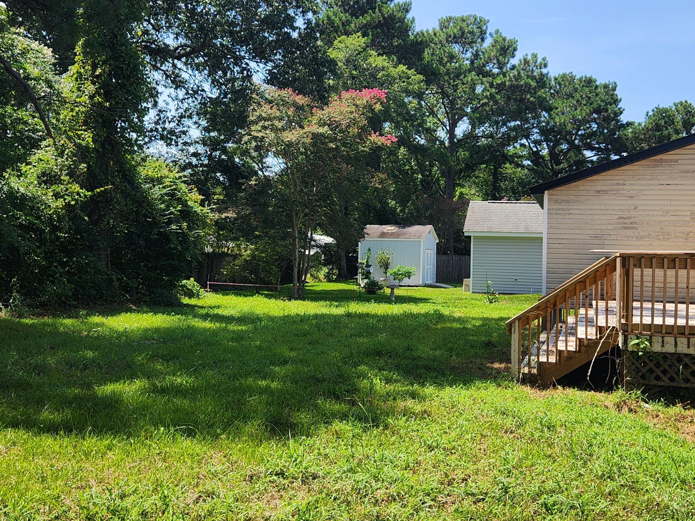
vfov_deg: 35.9
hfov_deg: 46.8
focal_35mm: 40
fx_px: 803
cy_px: 242
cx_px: 366
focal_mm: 5.4
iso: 20
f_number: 1.8
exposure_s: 1/937
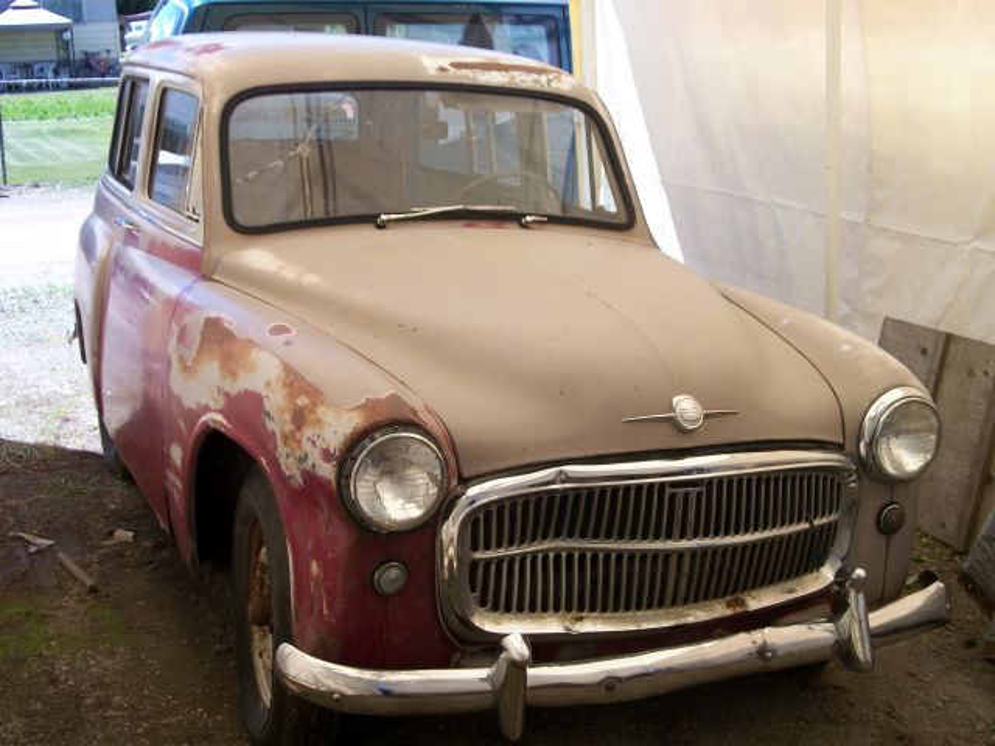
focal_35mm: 50
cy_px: 373
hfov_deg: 38.2
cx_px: 498
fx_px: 1437
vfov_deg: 29.1
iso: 80
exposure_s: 1/320
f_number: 3.6
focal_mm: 8.8
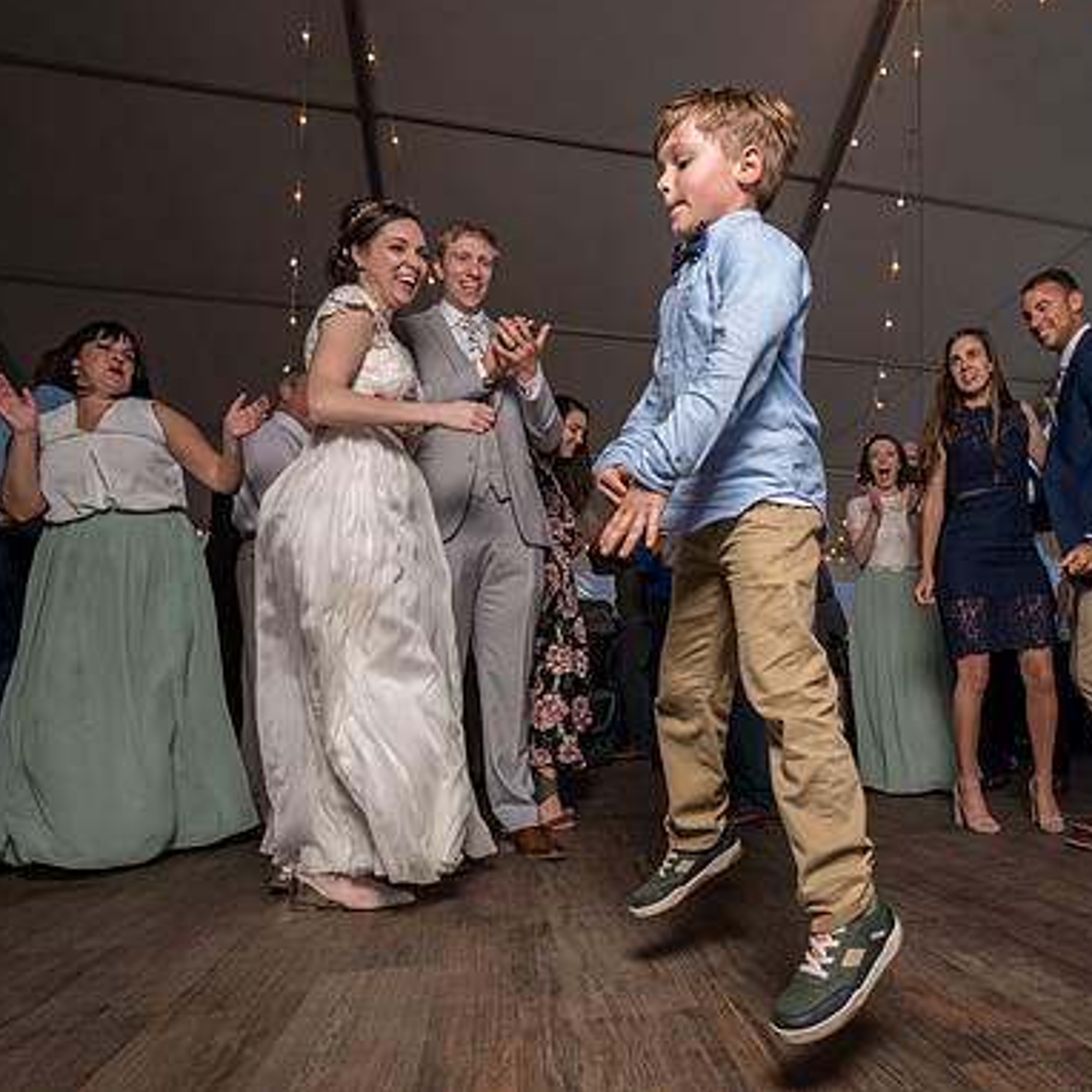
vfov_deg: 67.1
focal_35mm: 23
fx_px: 821
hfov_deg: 65.1
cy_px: 592
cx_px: 749
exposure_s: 1/200
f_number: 5.6
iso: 2000
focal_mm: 16
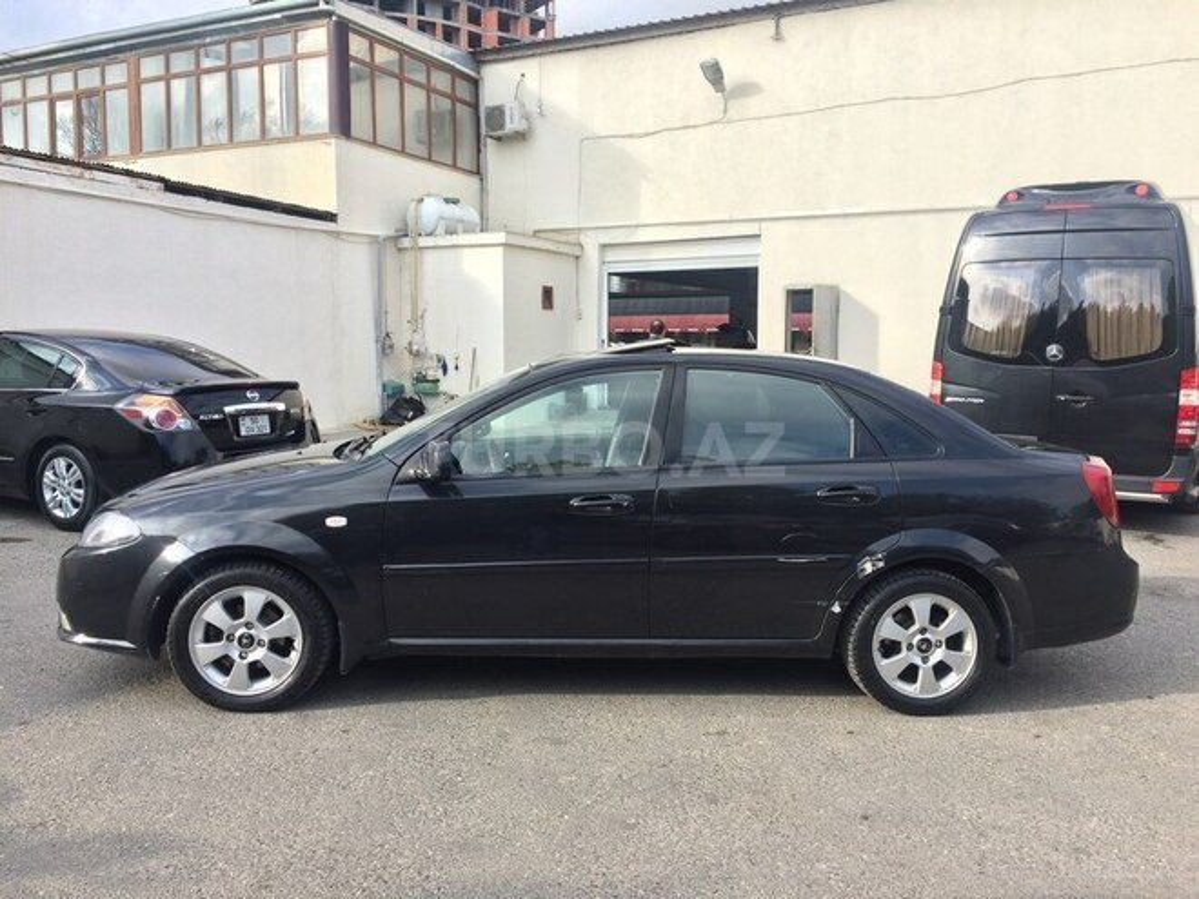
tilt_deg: -6.3
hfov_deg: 61.7
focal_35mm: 29
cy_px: 450
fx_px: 1004
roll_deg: -0.1
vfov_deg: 48.2
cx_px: 600
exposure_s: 1/684
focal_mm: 4.15
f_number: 2.2
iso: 32
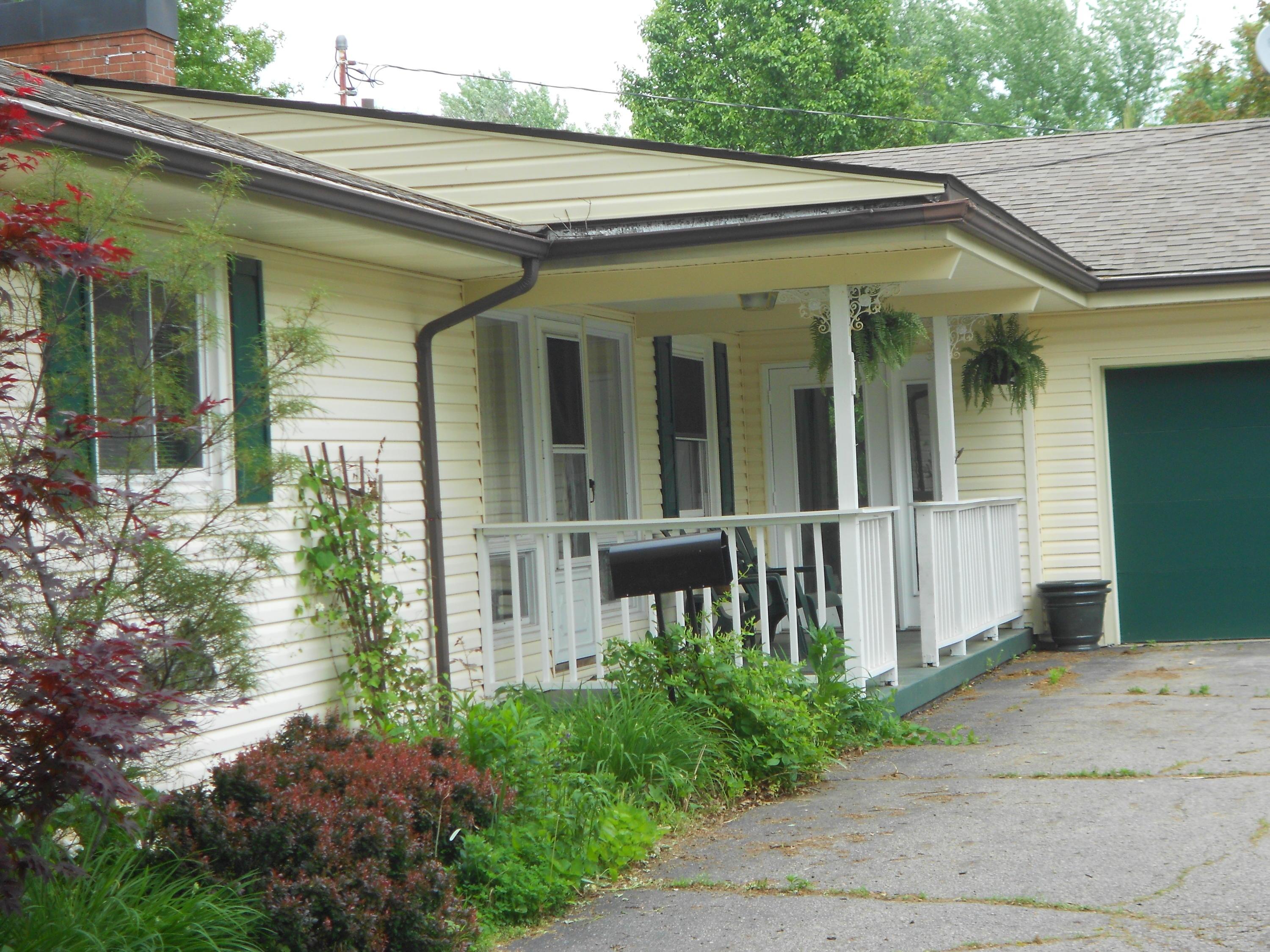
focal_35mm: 76
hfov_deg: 25.7
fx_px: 2788
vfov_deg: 19.4
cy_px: 476
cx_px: 635
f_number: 5.8
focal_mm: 13.5
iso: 80
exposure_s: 1/100
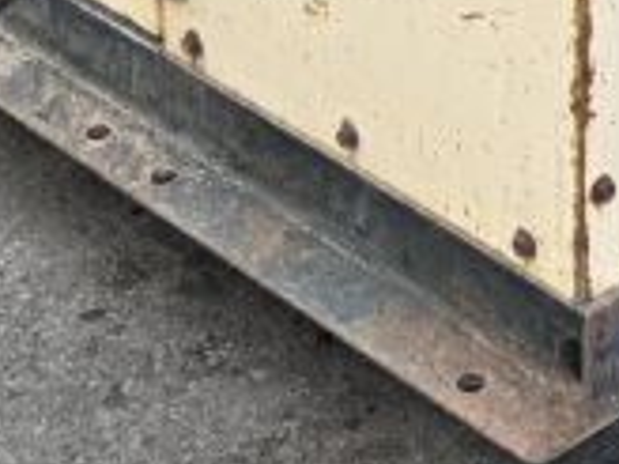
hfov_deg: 16.0
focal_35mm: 117
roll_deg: -1.6
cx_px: 796
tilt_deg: -16.6
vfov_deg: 10.9
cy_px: -615
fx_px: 2092
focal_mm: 6.76
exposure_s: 1/174
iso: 80
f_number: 1.78
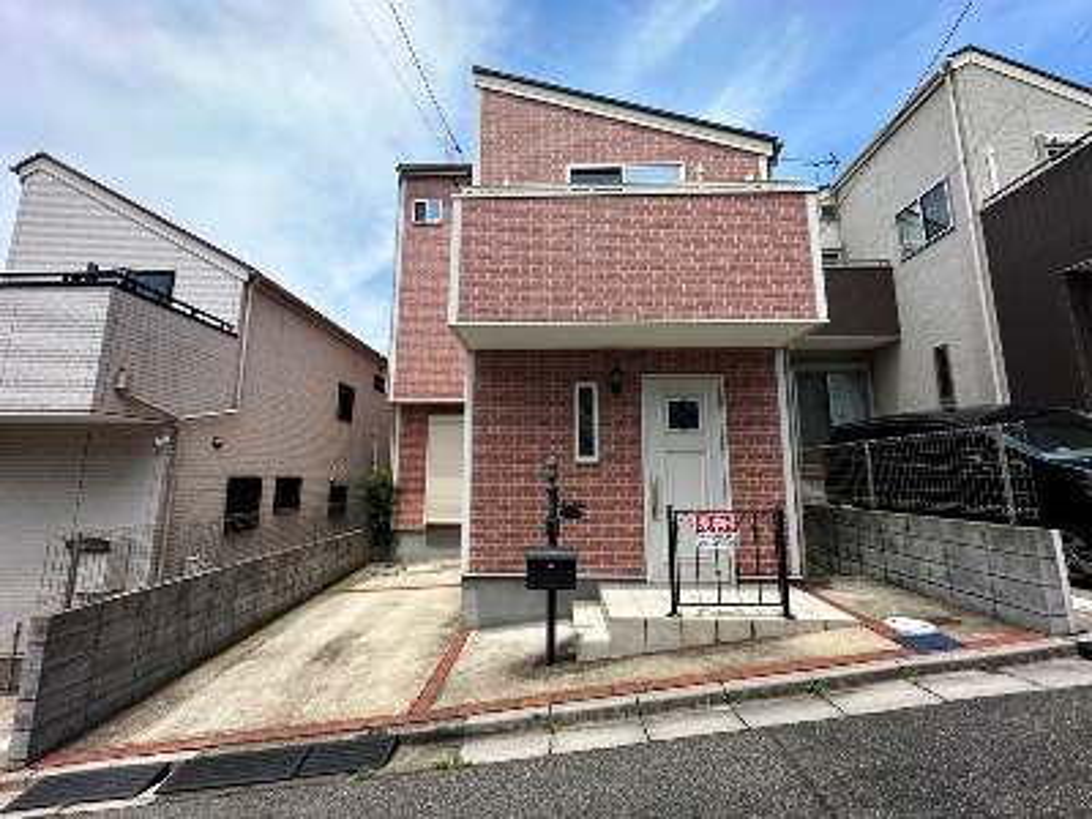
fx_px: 442
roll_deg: +0.0
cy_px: 410
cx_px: 546
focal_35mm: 14
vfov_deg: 85.7
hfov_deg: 102.1
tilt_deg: +8.7
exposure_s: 1/1052
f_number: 2.2
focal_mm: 2.22
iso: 40
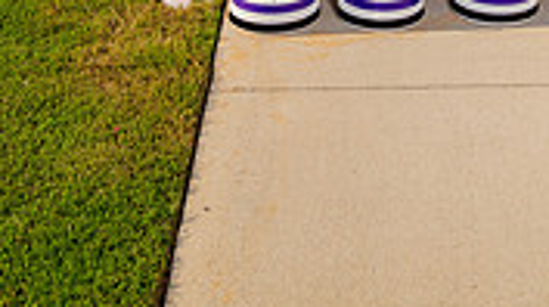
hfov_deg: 32.4
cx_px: 397
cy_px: -319
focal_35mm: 64
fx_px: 930
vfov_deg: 15.0
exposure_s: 1/250
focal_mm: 24
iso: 200
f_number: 9
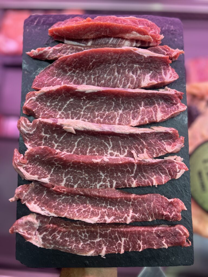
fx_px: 208
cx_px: 104
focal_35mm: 26
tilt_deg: -79.3
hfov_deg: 53.1
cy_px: 138
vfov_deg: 67.3
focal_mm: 5.7
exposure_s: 1/100
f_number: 1.5
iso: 64
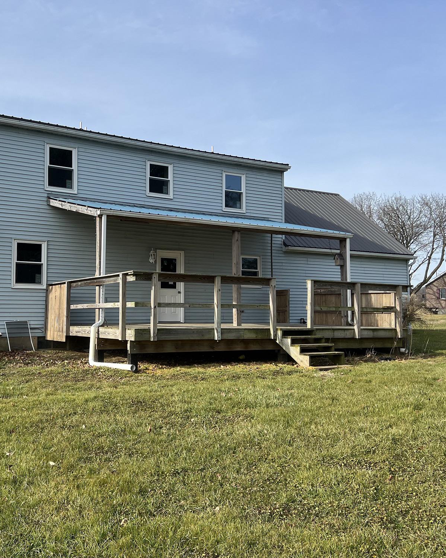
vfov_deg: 52.9
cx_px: 158
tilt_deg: +3.3
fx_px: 561
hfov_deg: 42.9
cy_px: 280
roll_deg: -0.2
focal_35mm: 34
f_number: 1.5
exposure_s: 1/3165
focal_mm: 5.7
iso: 50
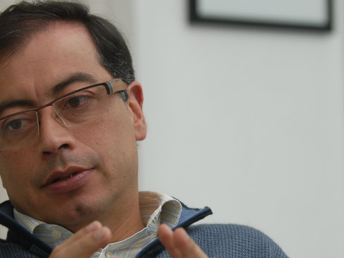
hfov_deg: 9.7
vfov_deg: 7.3
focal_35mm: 204
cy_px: 210
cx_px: 194
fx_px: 2027
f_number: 3.2
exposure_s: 1/250
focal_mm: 70
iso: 160
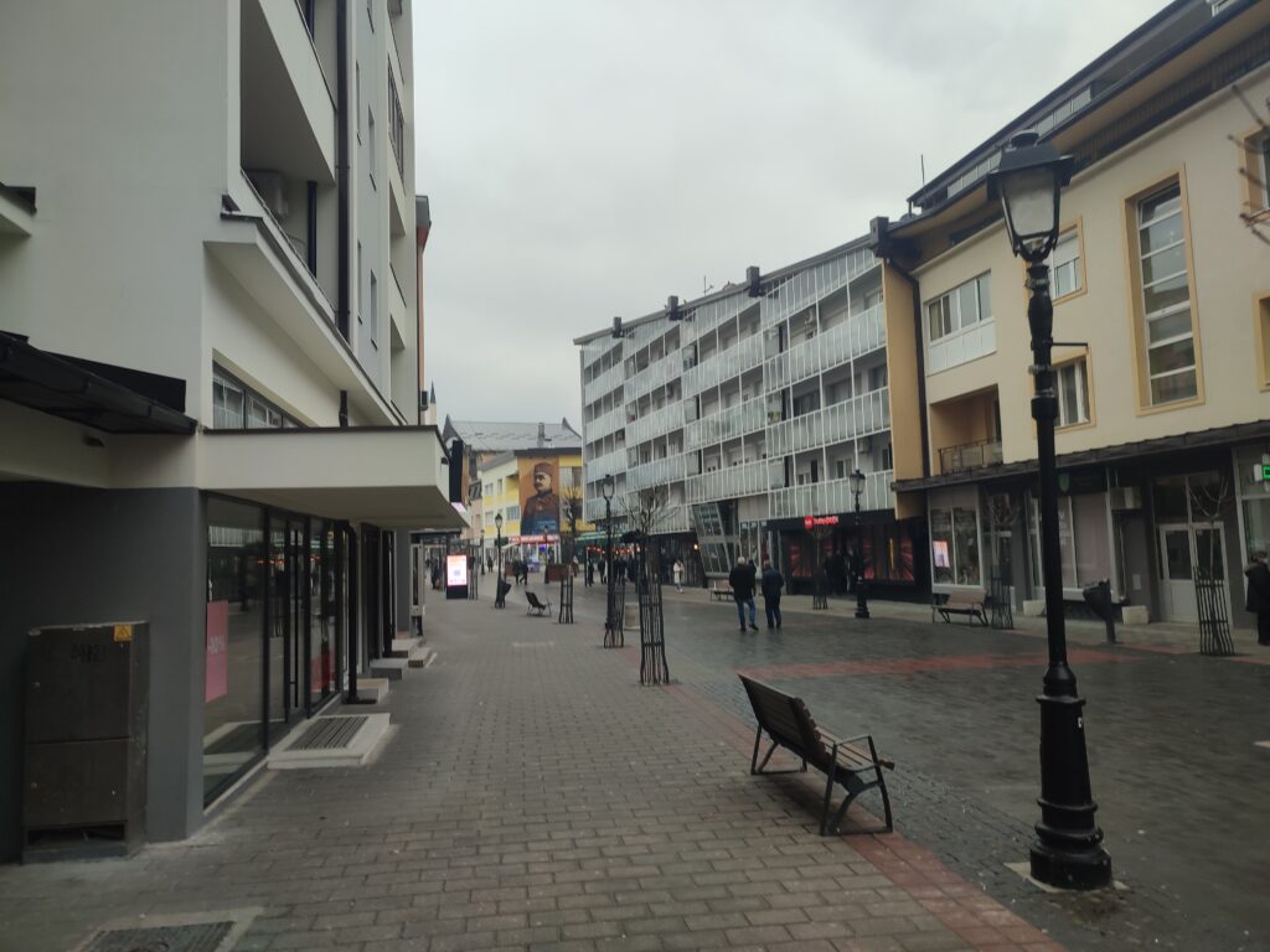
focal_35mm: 25
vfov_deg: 54.9
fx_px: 917
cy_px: 476
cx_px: 635
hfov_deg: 69.4
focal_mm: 6.04
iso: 50
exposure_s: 1/103
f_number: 1.9
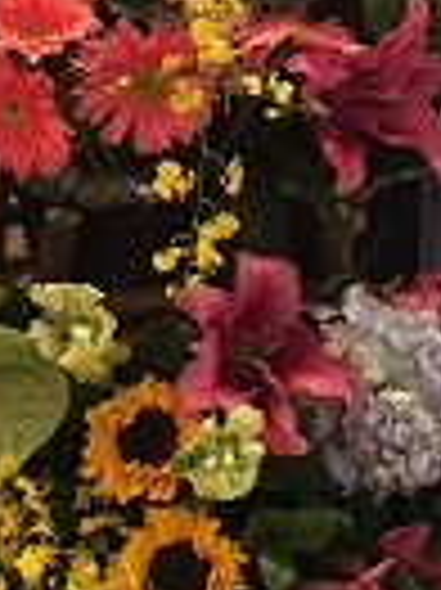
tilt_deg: -9.0
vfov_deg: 21.8
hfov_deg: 16.6
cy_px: 135
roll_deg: +0.1
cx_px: 194
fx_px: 1514
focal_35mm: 89
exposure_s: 1/8
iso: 160
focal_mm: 4.15
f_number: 2.2
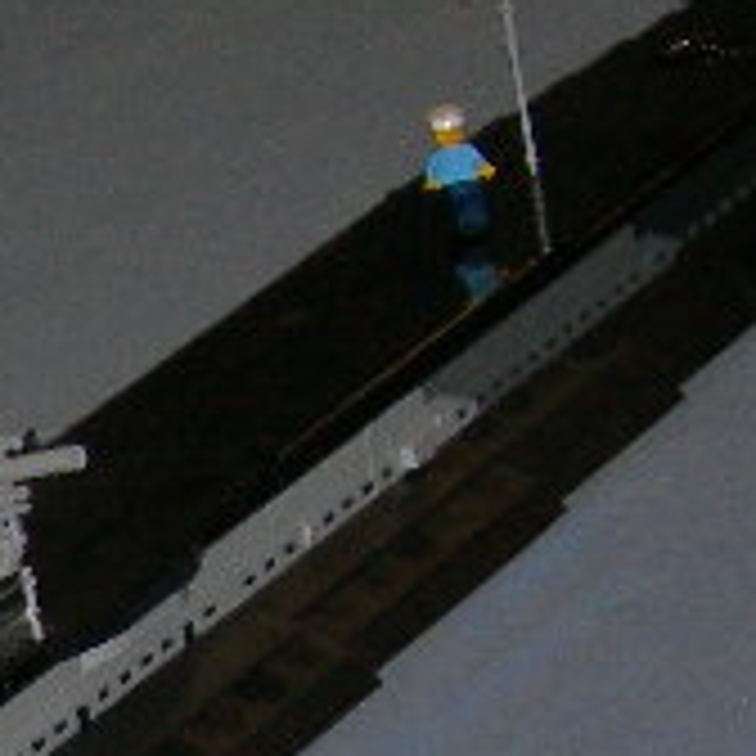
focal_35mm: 328
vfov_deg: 5.3
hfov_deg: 5.2
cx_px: -824
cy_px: 1418
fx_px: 8104
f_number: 3.5
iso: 152
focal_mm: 12.7
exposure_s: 1/60.1
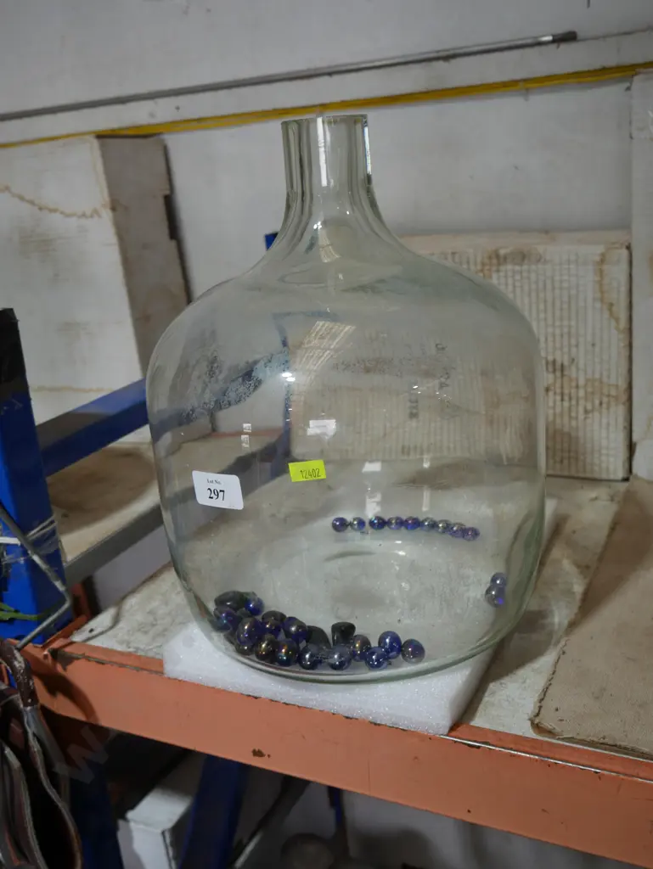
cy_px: 434
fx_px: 854
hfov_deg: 41.8
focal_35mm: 34
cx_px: 326
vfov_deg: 53.9
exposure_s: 1/80
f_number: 4
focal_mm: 17
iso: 200
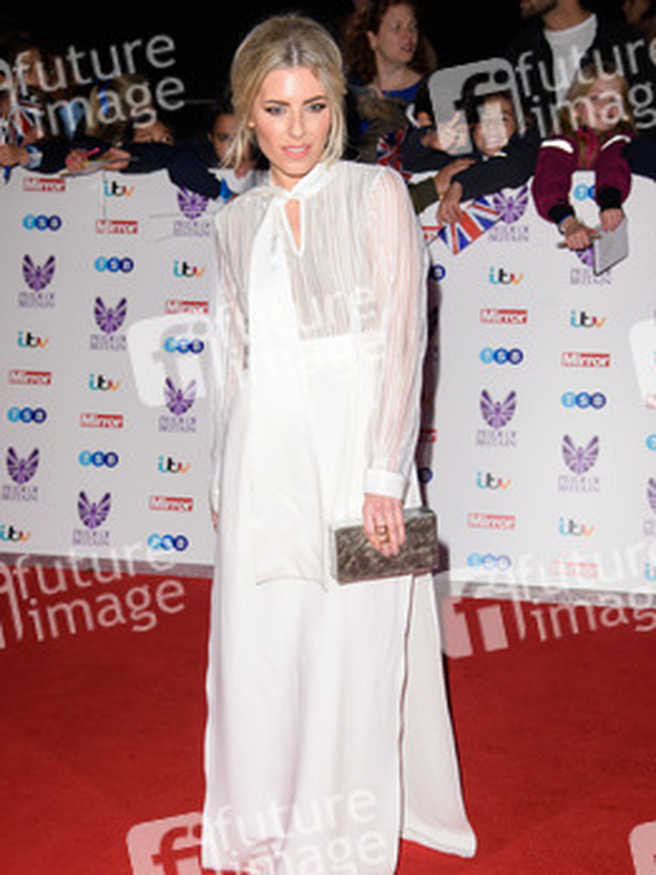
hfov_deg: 27.5
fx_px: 1339
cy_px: 473
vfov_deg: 36.1
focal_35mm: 53
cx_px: 331
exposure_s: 1/250
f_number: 5.6
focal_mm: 48
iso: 800
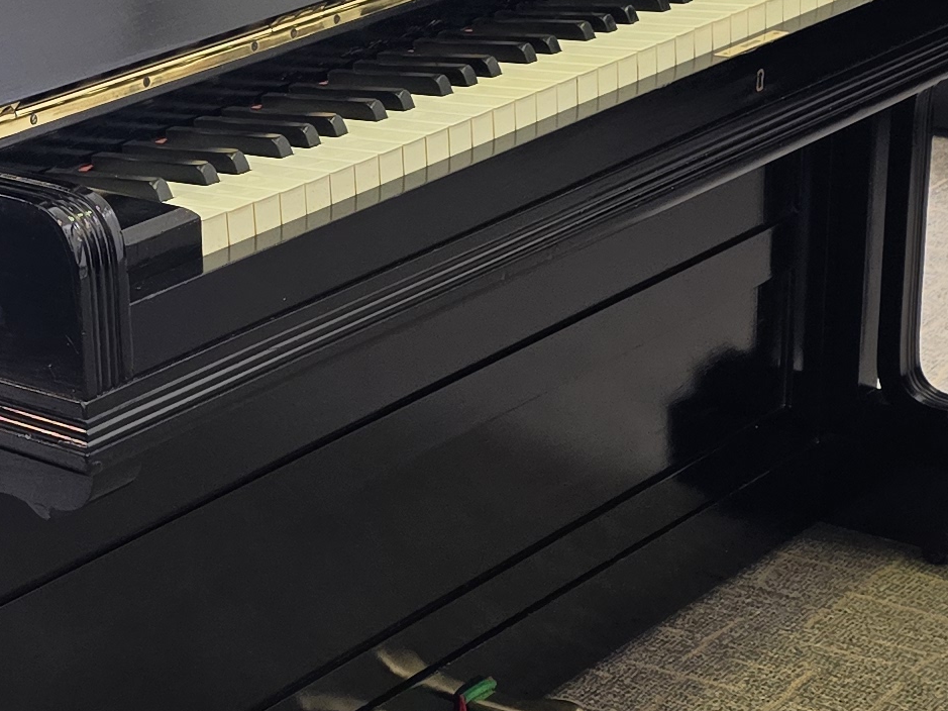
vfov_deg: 15.1
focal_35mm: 98
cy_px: 447
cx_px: 75
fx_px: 2684
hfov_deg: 19.6
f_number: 1.7
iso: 125
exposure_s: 1/100
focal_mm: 6.25
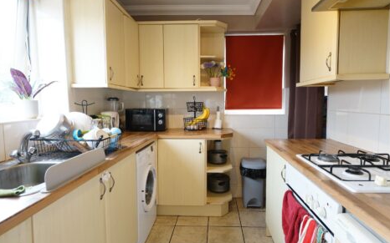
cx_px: 208
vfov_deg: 57.2
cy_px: 120
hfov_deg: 82.2
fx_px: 223
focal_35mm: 21
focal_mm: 16
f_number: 5
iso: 400
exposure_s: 1/40
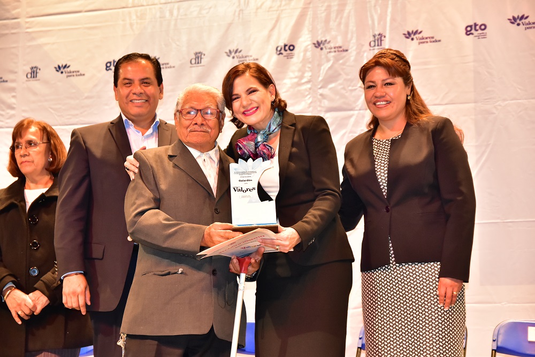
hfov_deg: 27.0
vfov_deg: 18.2
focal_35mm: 75
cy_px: 178
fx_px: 1115
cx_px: 268
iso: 1600
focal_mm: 50
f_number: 2.8
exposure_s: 1/200
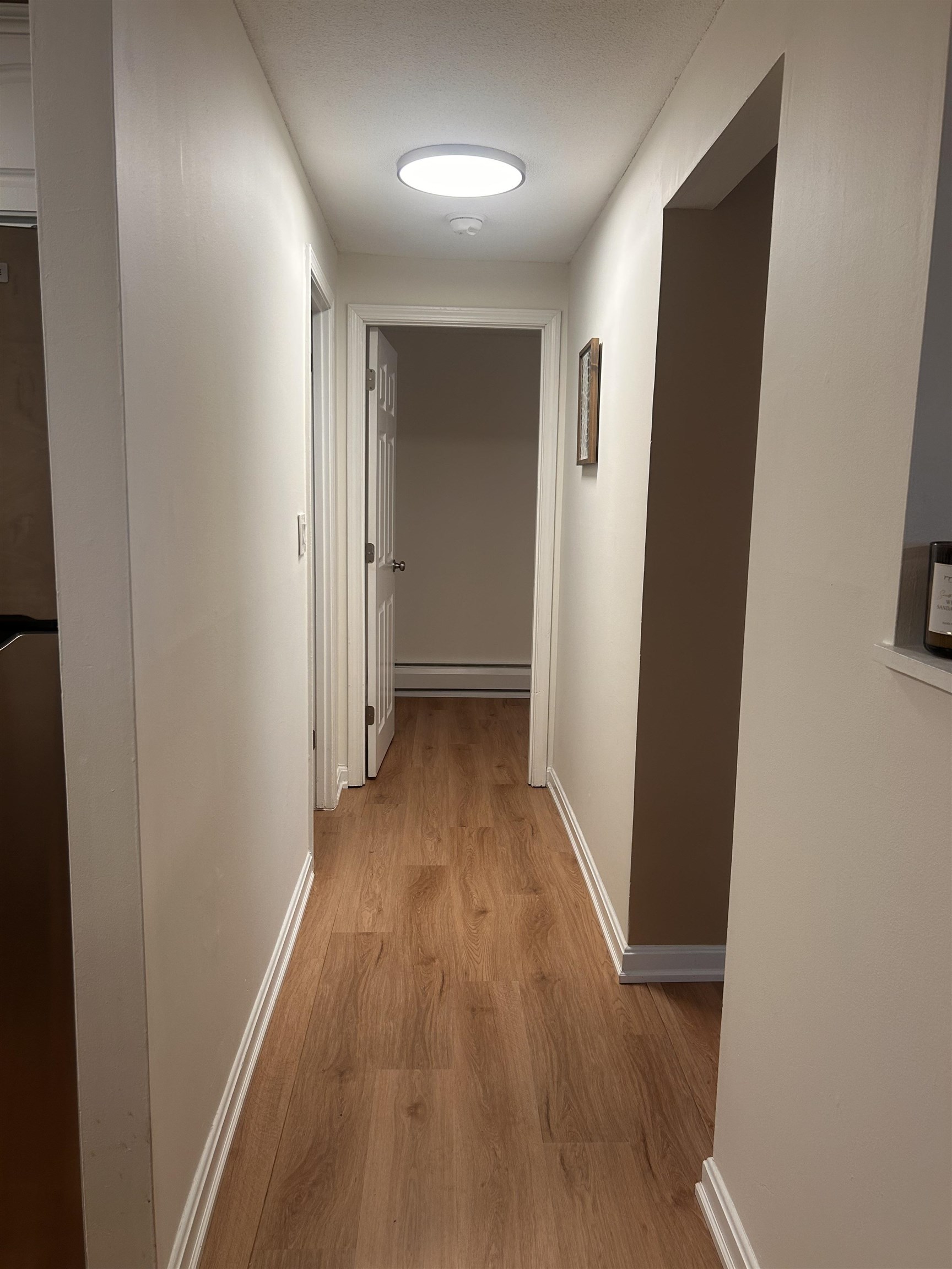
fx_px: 953
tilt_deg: -8.8
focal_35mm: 26
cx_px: 476
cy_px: 634
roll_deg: -1.3
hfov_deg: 53.1
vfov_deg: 67.3
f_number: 1.5
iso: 80
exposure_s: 1/60
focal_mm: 5.7
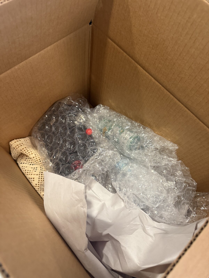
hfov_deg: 56.8
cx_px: 104
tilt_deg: -68.1
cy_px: 139
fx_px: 193
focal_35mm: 24
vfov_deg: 71.6
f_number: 1.78
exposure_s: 1/60
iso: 320
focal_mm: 6.76
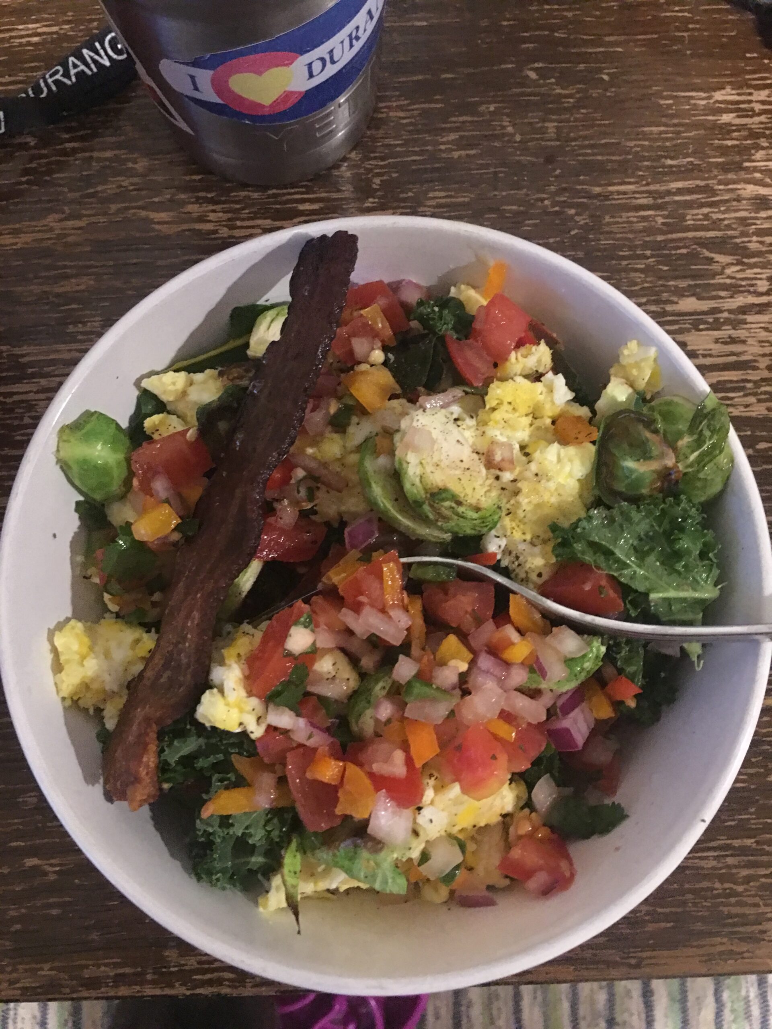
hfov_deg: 48.2
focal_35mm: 29
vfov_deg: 61.7
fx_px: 862
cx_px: 386
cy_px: 514
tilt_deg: -78.6
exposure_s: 1/4
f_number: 2.2
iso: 100
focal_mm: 4.15
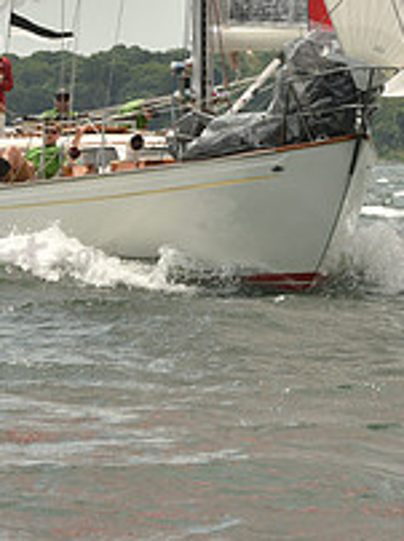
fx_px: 5598
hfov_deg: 4.1
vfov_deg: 5.5
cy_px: 111
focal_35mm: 359
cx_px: 260
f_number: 13
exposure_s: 1/1000
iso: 400
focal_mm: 130
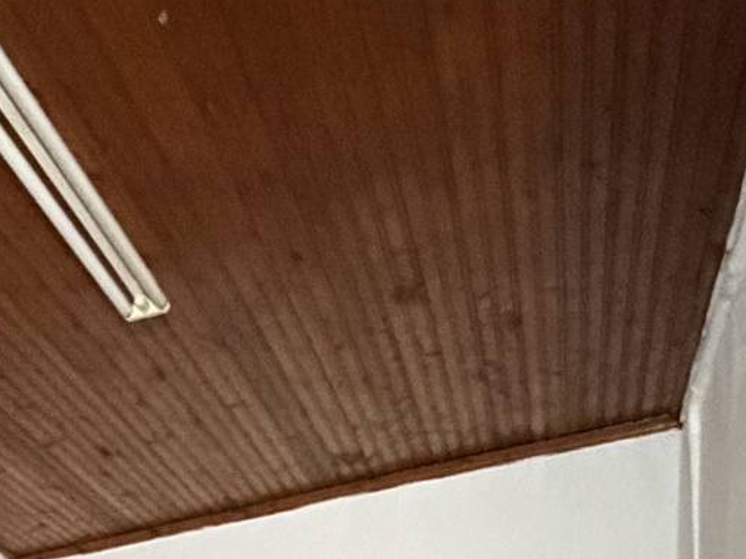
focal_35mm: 53
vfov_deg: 21.6
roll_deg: +1.7
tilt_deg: -0.4
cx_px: 100
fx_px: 1142
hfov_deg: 34.5
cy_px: 903
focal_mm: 2.22
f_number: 2.2
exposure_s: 1/51
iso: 1250
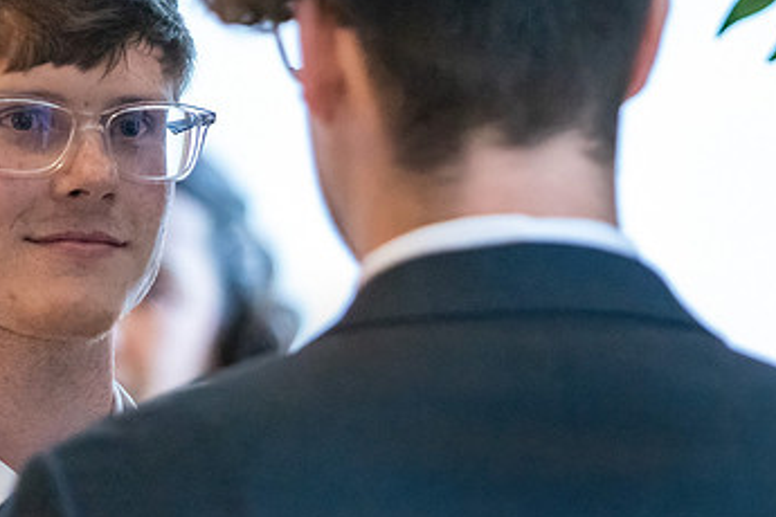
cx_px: 144
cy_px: 154
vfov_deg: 5.1
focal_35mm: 269
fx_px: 5798
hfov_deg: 7.6
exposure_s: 1/500
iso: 10000
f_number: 2.8
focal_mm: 160
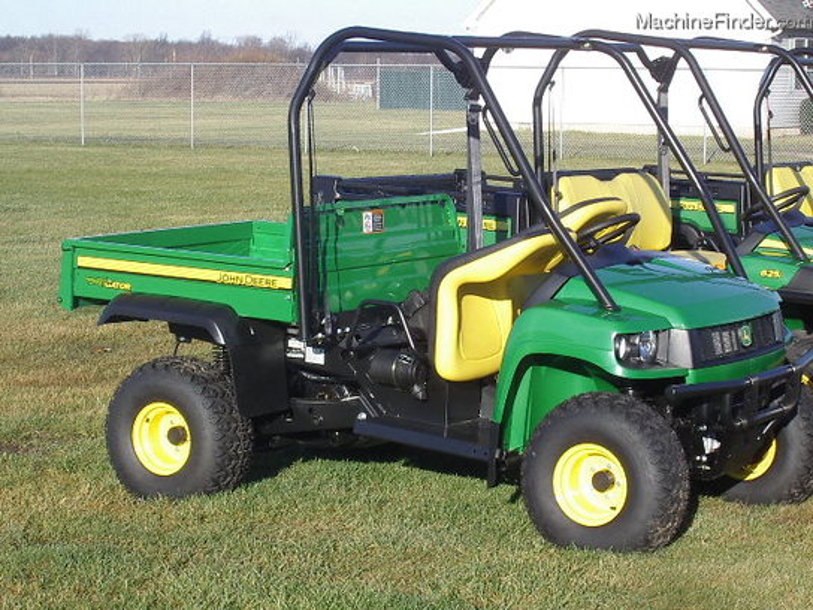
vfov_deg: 14.8
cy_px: 305
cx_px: 406
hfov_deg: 19.6
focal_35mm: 100
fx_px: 2349
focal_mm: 15.2
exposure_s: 1/100
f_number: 8.3
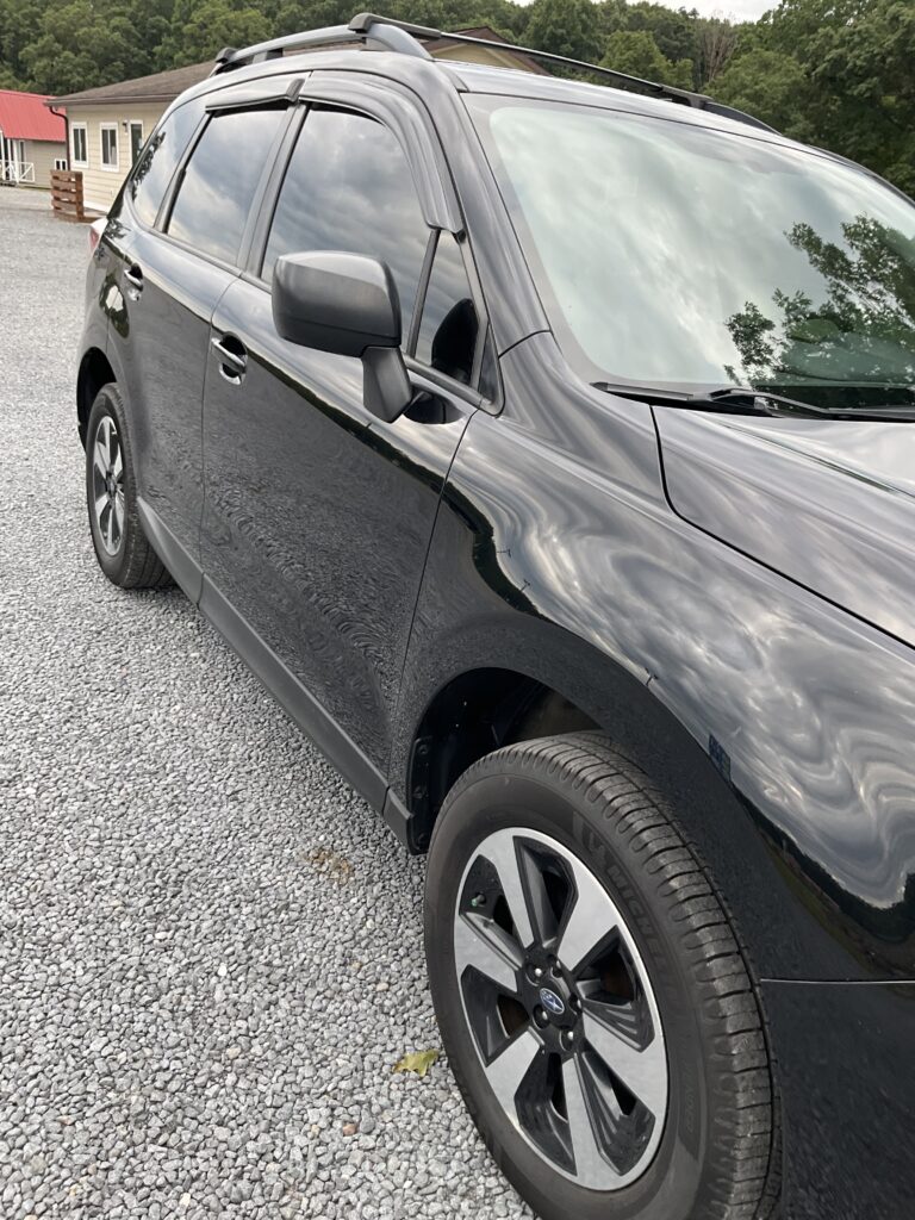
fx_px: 1022
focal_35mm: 29
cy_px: 610
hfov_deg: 48.2
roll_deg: -6.3
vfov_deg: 61.7
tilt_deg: -24.2
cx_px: 458
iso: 16
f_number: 1.8
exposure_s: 1/192
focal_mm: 3
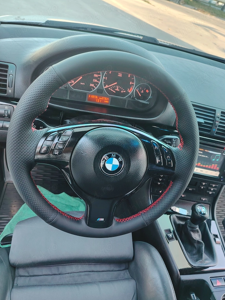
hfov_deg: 54.9
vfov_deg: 69.4
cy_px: 155
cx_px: 115
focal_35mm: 25
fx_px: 217
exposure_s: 1/33.3
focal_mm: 5.25
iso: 341
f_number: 1.75
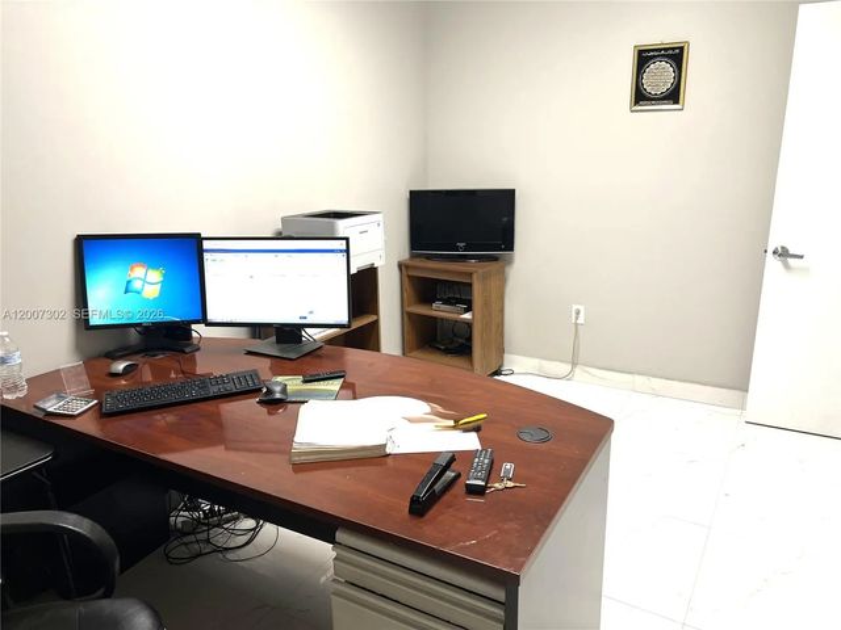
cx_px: 420
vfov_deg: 53.1
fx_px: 632
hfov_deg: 67.3
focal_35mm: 26
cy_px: 315
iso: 80
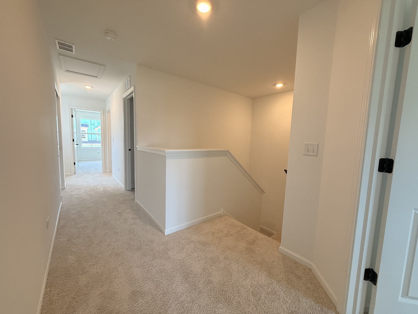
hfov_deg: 102.1
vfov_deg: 85.7
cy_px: 157
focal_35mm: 14
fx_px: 169
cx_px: 209
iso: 160
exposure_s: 1/120
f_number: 2.2
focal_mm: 2.22
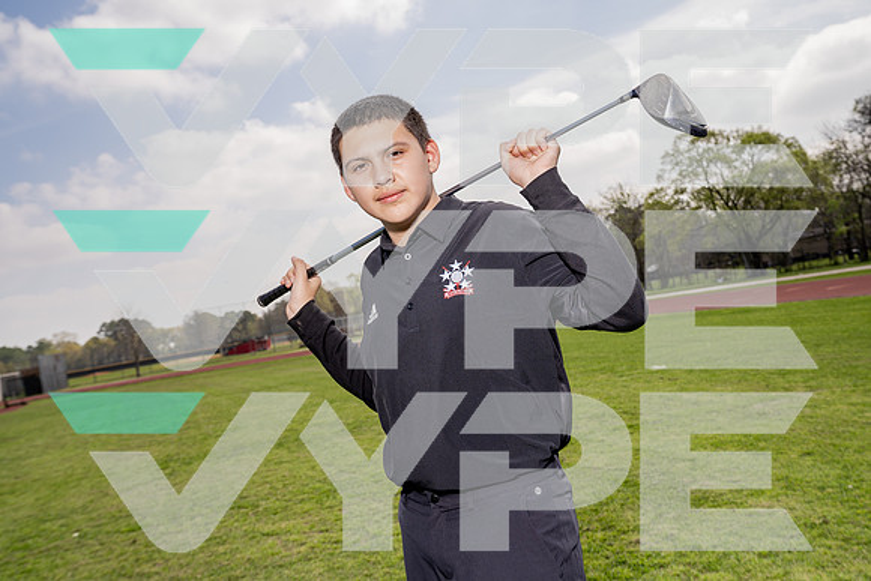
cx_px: 436
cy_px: 290
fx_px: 968
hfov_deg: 48.4
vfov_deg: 33.4
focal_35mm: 40
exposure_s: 1/250
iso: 100
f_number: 7.1
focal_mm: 40
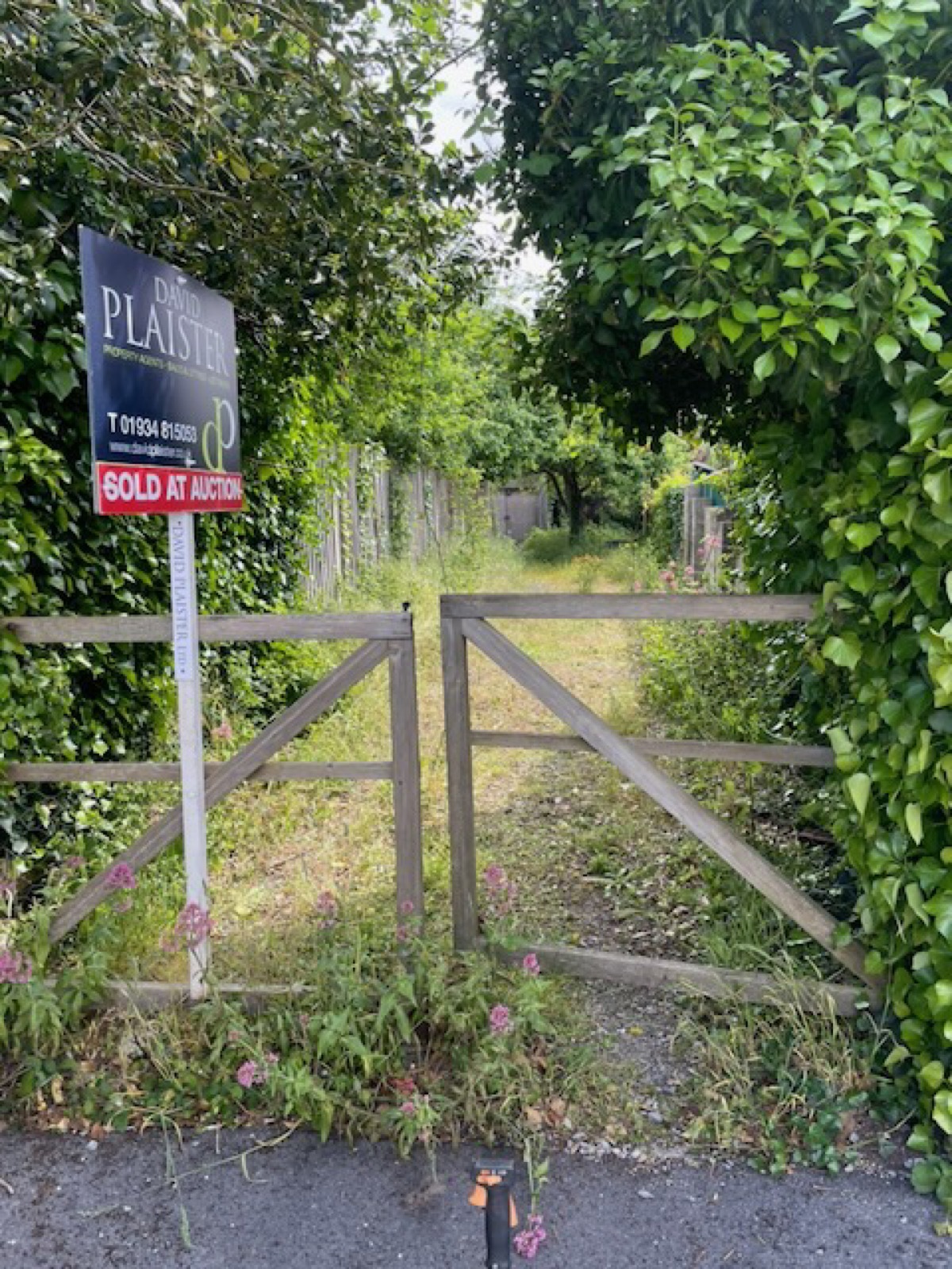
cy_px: 634
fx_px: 953
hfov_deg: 53.1
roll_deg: +2.0
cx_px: 476
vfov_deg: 67.3
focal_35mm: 26
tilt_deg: -4.8
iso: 32
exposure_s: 1/500
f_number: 1.6
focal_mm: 4.2
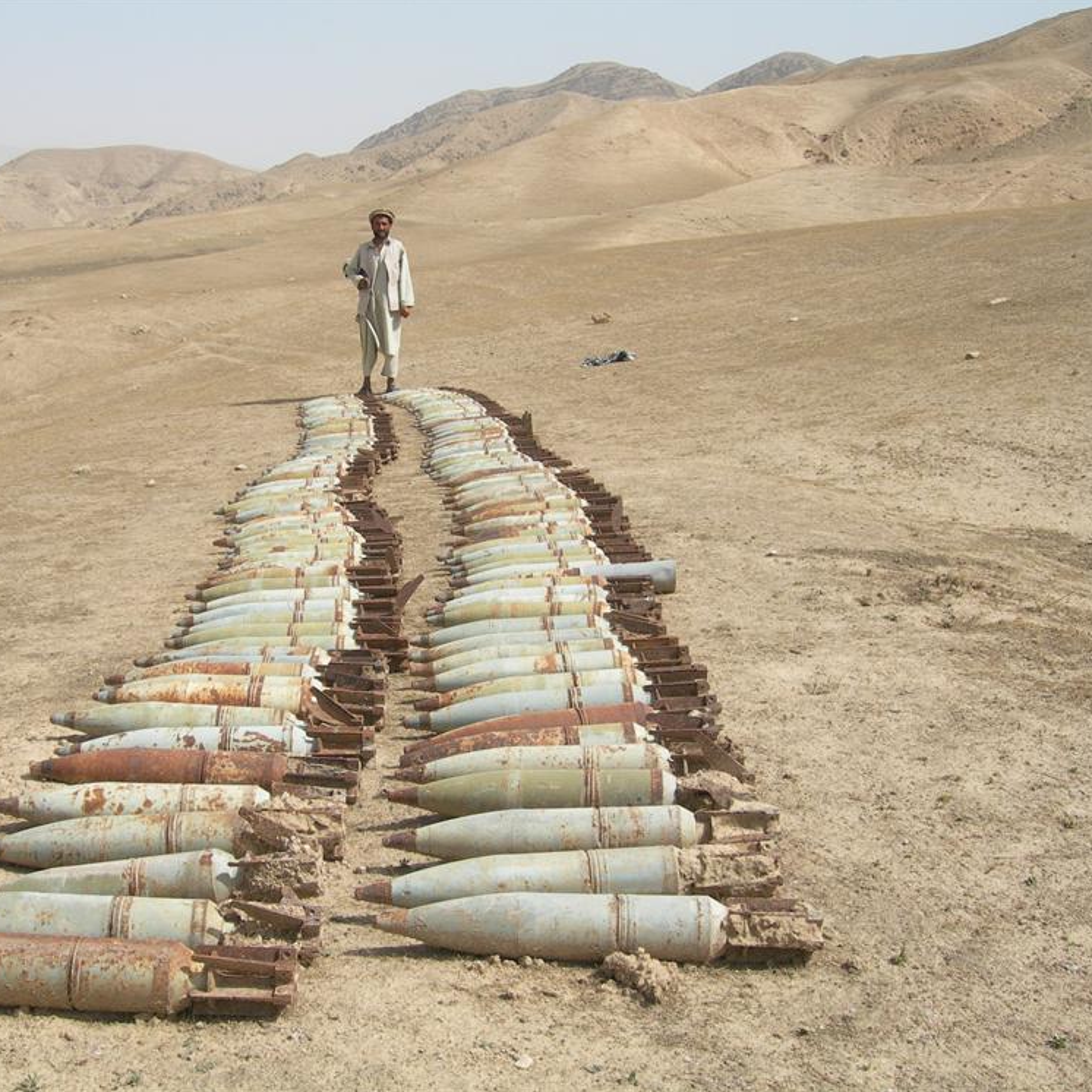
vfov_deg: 37.6
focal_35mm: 45
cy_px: 545
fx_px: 1606
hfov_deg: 37.2
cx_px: 386
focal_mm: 7.8
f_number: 4.8
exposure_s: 1/487
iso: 50
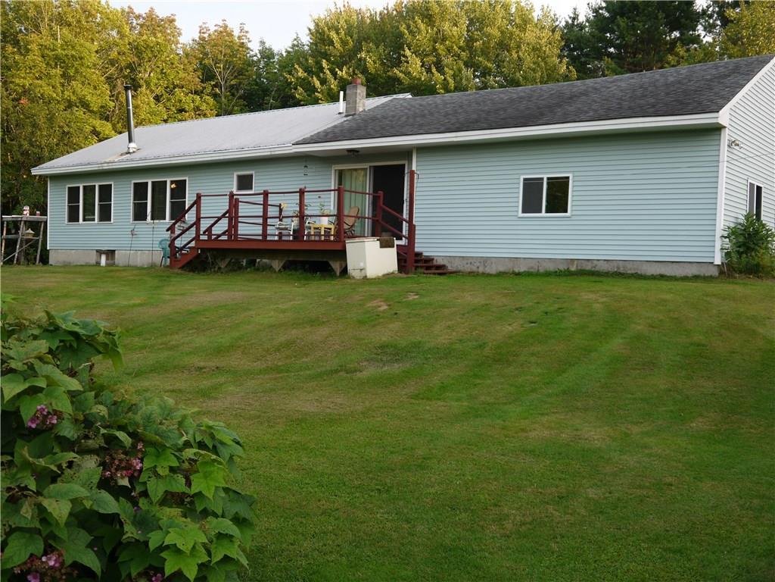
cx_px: 388
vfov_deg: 36.0
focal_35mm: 40
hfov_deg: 46.8
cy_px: 291
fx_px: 896
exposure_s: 1/100
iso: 160
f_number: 4.2
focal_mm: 20
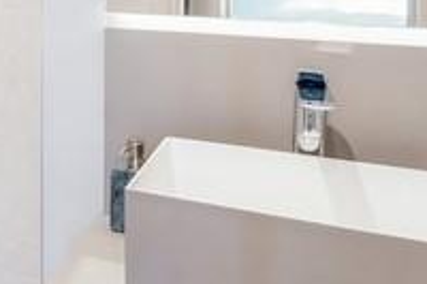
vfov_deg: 20.5
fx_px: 747
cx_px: -249
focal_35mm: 63
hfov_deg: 23.7
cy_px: -28
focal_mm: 14
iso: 200
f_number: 9
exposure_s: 1
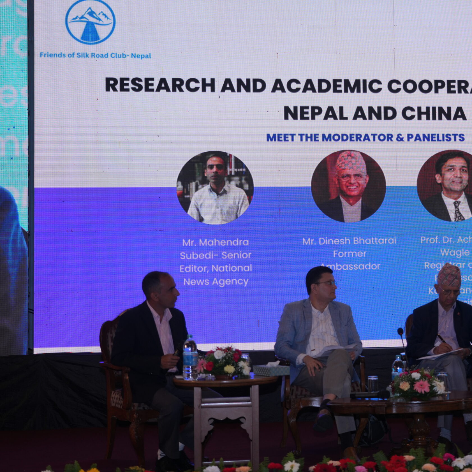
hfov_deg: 27.4
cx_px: 350
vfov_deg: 27.7
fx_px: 956
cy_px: 233
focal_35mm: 62
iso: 320
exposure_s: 1/125
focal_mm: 48
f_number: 4
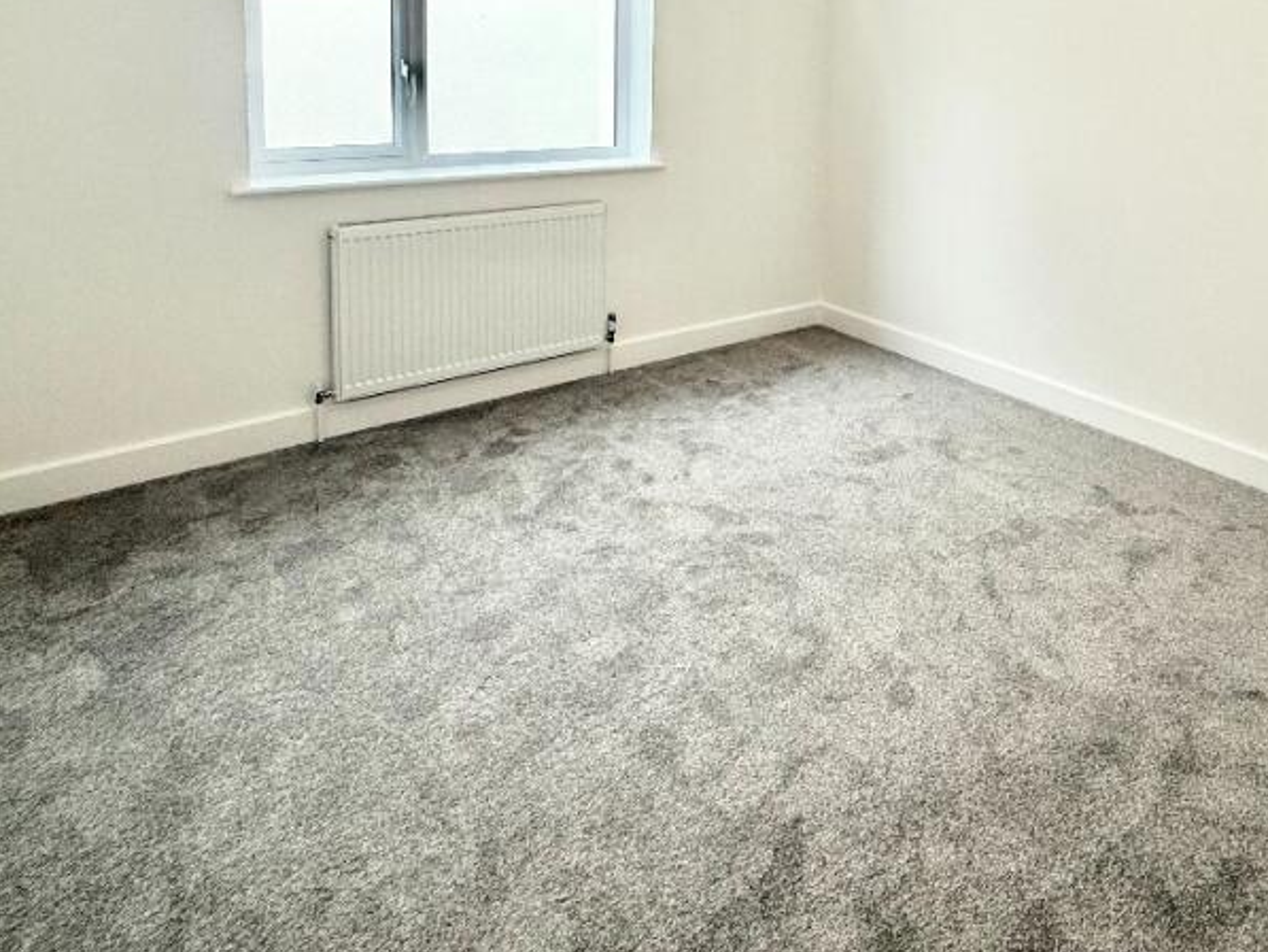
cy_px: 147
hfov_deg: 70.1
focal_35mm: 24
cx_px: 811
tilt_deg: -5.0
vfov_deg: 51.9
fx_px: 879
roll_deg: -1.9
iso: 64
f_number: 2.2
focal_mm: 2.22
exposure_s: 1/126
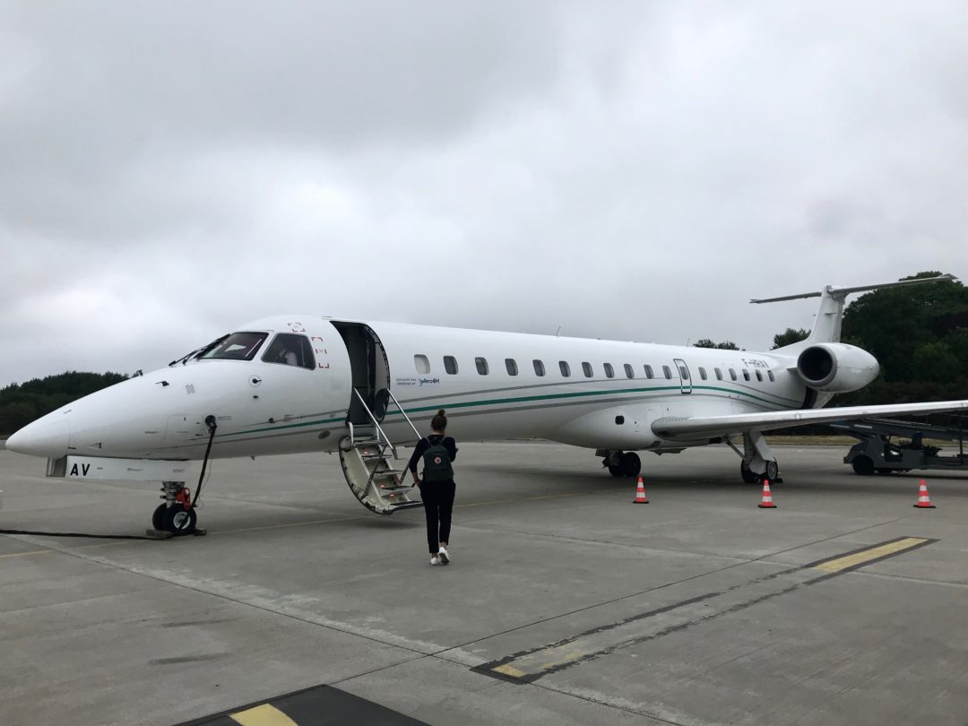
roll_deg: -0.3
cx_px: 484
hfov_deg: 63.4
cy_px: 363
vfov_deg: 49.7
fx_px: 783
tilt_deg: +6.7
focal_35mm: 28
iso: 20
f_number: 1.8
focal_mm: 3.99
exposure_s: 1/1597
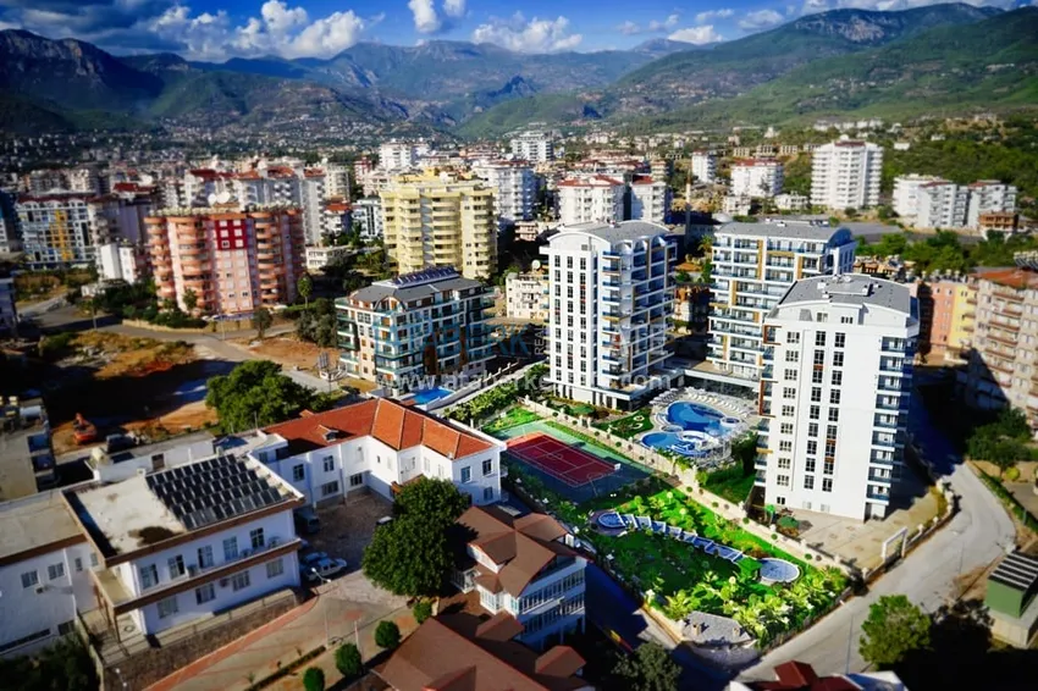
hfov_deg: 65.5
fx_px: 807
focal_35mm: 28
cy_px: 346
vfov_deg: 46.4
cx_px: 519
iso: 160
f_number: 8
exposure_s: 1/500
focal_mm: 28
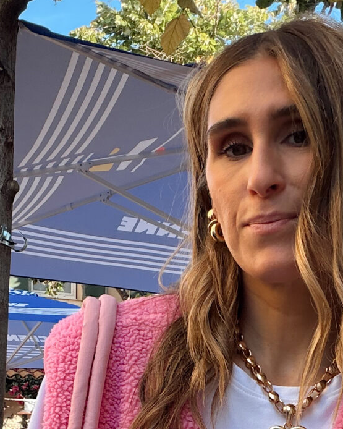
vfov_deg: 22.0
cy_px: 501
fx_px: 1028
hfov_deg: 18.9
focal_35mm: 81
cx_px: 213
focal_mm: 2.71
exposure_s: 1/174
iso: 25
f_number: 1.9
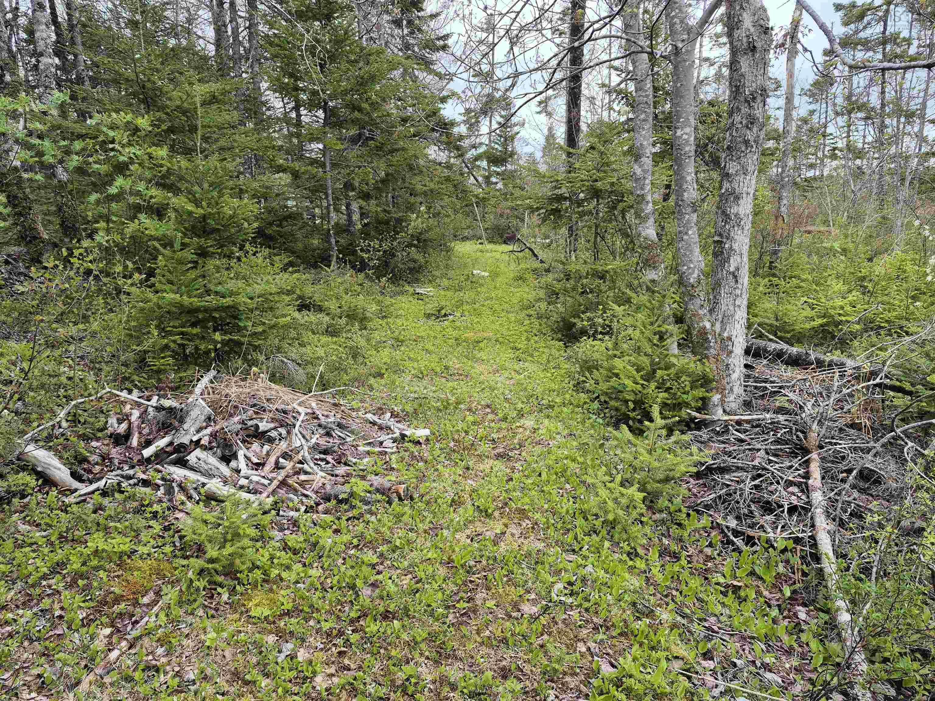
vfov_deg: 58.9
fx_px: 621
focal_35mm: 23
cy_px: 350
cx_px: 468
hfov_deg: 73.9
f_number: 1.8
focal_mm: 5.4
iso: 25
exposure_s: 1/544
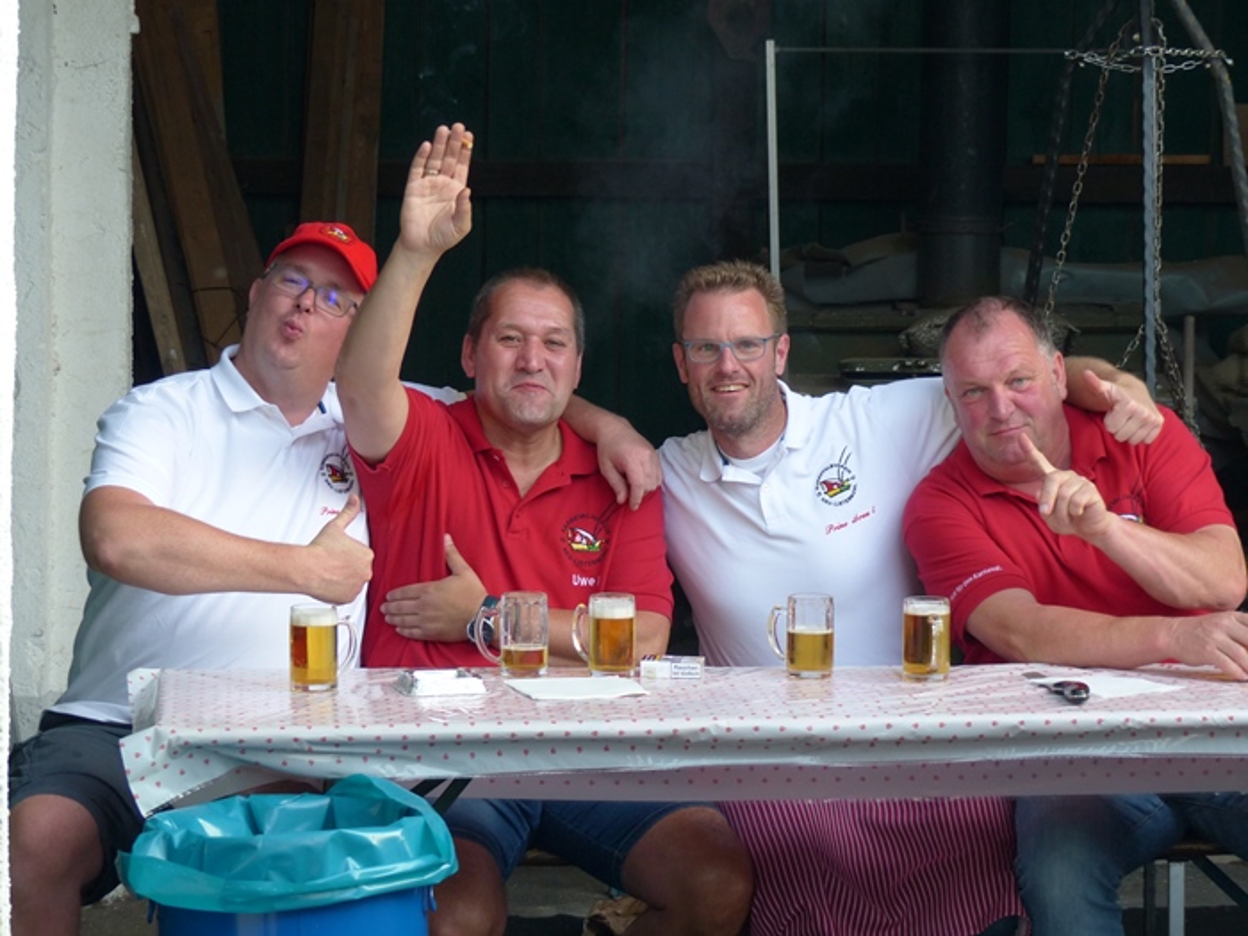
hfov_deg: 16.3
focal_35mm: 121
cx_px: 624
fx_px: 4362
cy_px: 468
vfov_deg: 12.2
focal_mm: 21.8
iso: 125
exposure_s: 1/60
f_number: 2.8
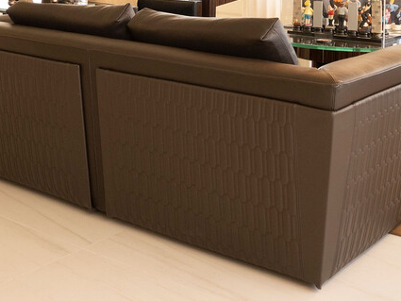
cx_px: 258
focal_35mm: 59
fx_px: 684
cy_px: -71
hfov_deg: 32.5
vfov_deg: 22.6
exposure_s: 1/30
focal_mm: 18
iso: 1000
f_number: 9
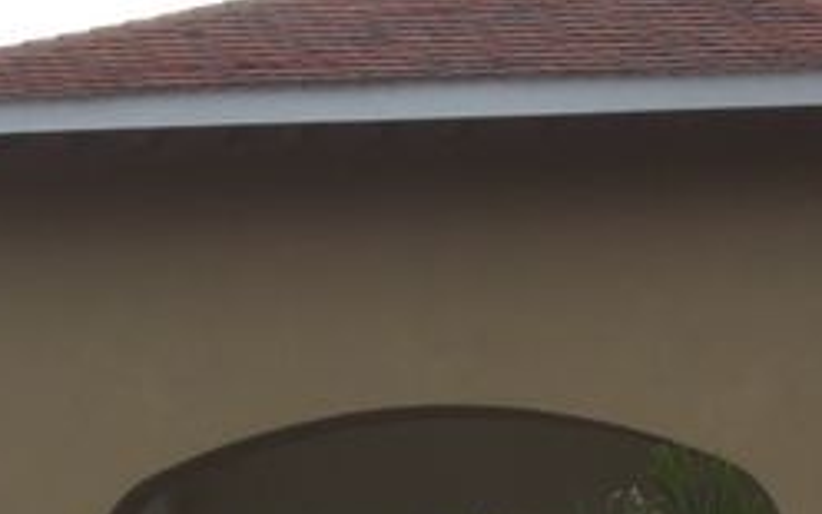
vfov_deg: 7.9
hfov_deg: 12.5
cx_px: 805
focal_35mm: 166
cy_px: 554
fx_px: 3719
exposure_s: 1/640
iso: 64
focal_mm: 6.2
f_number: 2.7
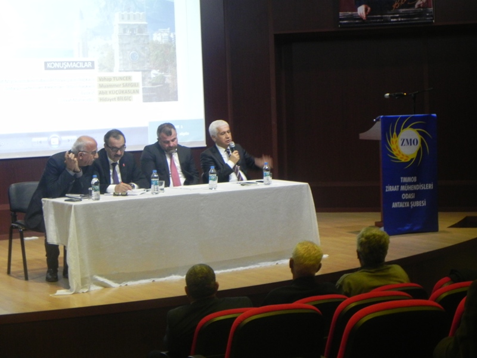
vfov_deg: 19.6
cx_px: 238
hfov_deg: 26.0
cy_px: 179
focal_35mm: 75
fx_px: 1033
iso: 400
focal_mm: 13.4
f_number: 4
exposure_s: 1/9.6
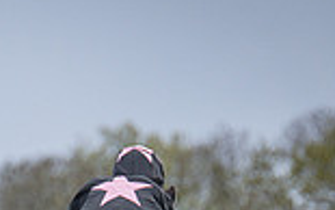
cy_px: 448
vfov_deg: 0.8
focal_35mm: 1557
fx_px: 14220
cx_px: 59
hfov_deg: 1.3
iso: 800
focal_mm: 270
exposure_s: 1/1600
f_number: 5
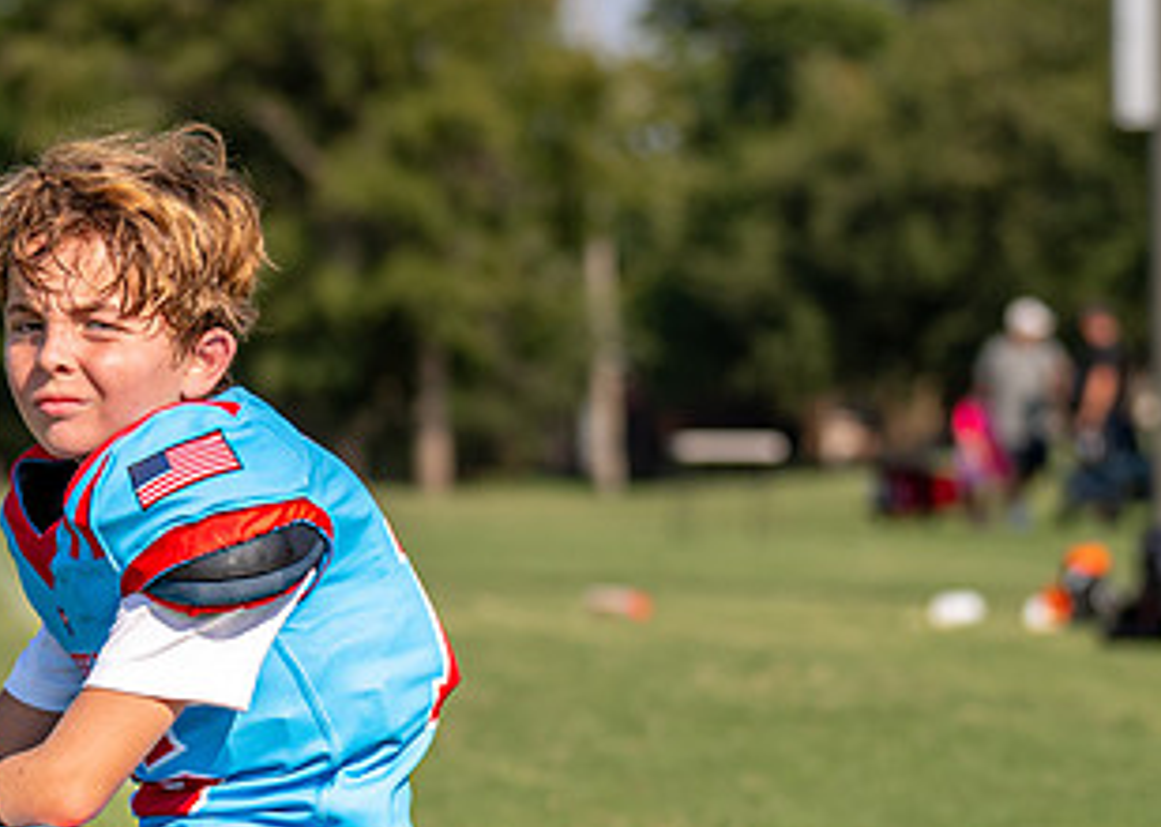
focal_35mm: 263
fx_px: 8663
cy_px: 704
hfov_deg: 7.6
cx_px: 90
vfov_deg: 5.5
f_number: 2.8
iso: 160
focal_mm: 76
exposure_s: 1/2500
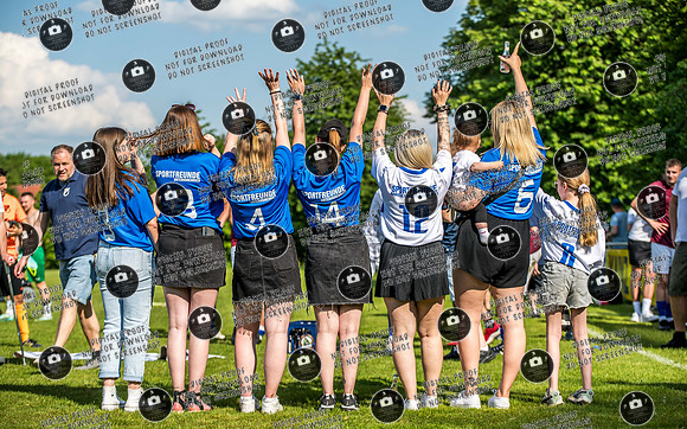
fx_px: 1785
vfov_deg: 13.7
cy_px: 193
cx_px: 350
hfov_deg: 21.8
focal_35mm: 95
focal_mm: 90
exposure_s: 1/1600
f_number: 3.5
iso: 100
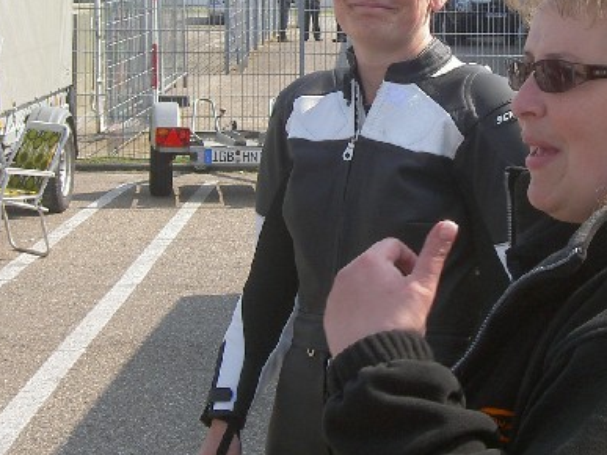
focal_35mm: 91
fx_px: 1595
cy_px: 85
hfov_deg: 21.5
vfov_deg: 16.1
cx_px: 394
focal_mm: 9
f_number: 4.9
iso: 100
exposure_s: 1/250
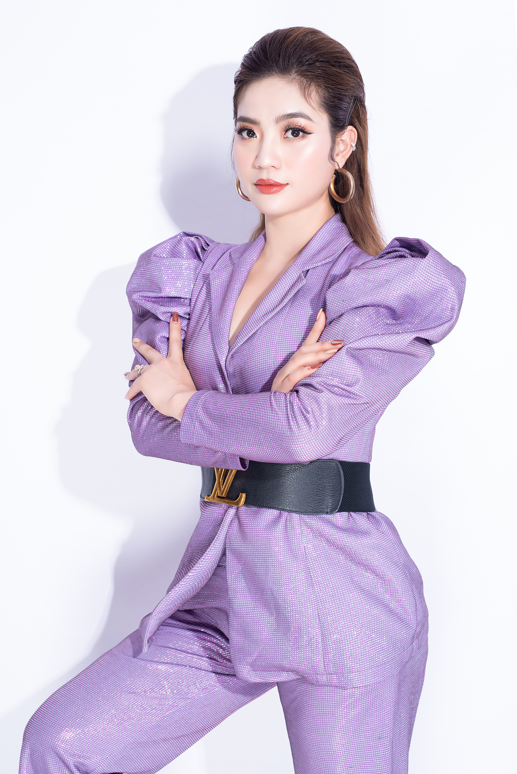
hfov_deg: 27.0
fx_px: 1076
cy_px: 387
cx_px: 258
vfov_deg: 39.6
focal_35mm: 50
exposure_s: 1/100
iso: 100
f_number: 8
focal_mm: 50
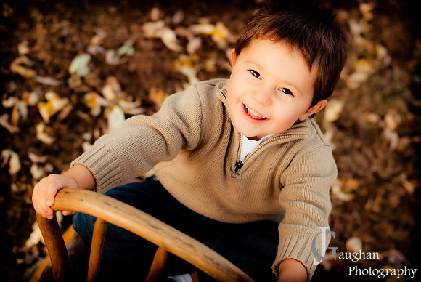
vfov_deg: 18.2
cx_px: 210
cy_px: 141
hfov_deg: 27.0
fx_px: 878
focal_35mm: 75
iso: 400
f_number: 2.8
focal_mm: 50
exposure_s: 1/125
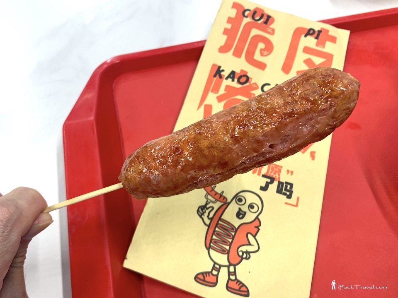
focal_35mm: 26
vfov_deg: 53.1
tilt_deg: -59.9
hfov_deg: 67.3
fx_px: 299
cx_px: 199
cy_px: 149
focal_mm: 4.25
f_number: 1.8
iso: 32
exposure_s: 1/122
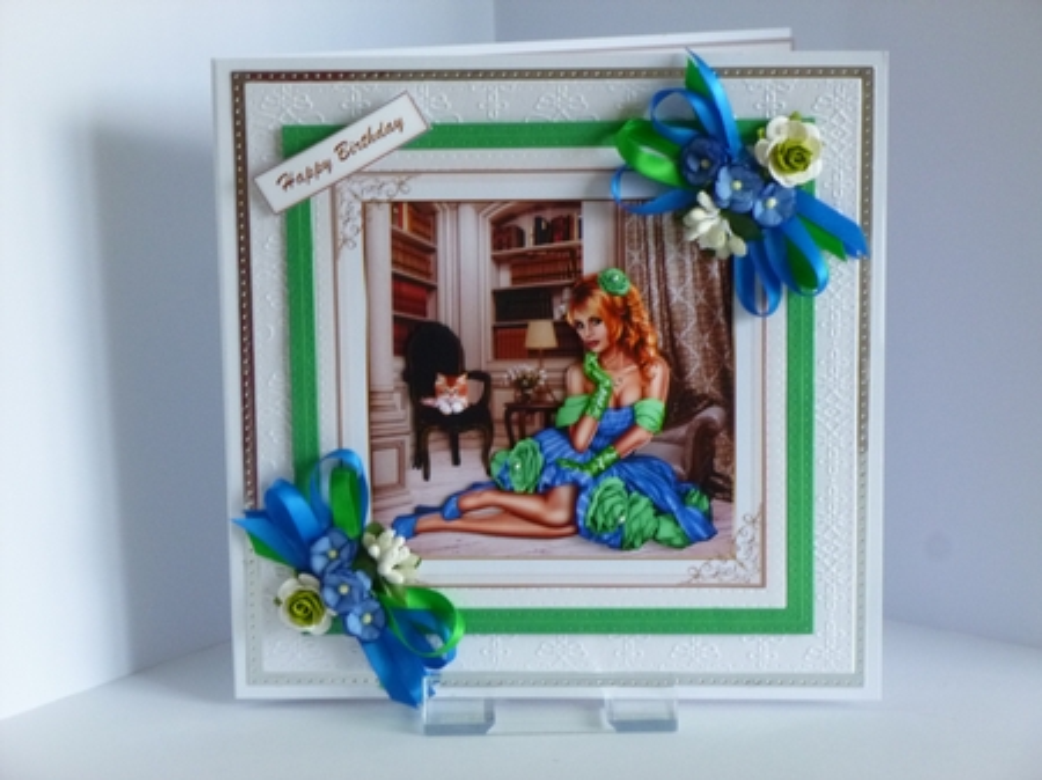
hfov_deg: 21.3
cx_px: 521
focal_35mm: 92
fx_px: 2768
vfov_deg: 16.0
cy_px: 390
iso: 400
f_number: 5.2
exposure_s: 1/30
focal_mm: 16.5
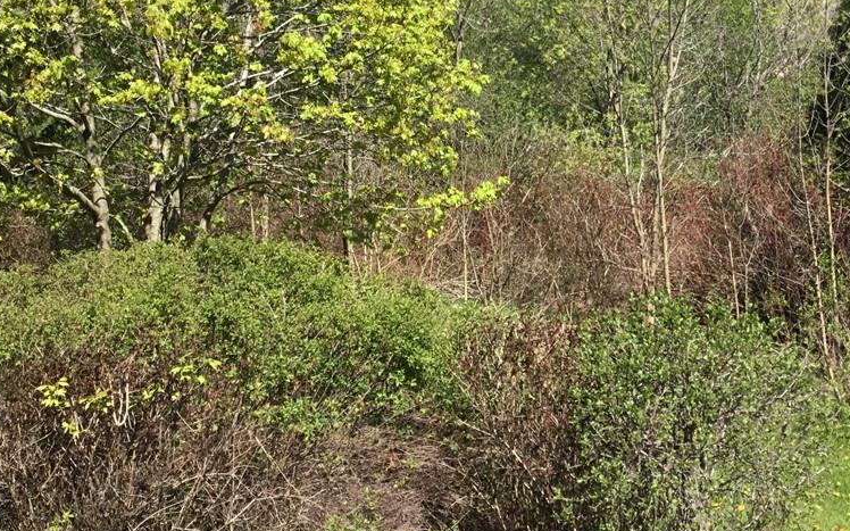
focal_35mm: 45
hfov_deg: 44.1
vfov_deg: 28.1
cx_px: 512
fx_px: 1042
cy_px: 119
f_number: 2.4
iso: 25
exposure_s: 1/799
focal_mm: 3.3
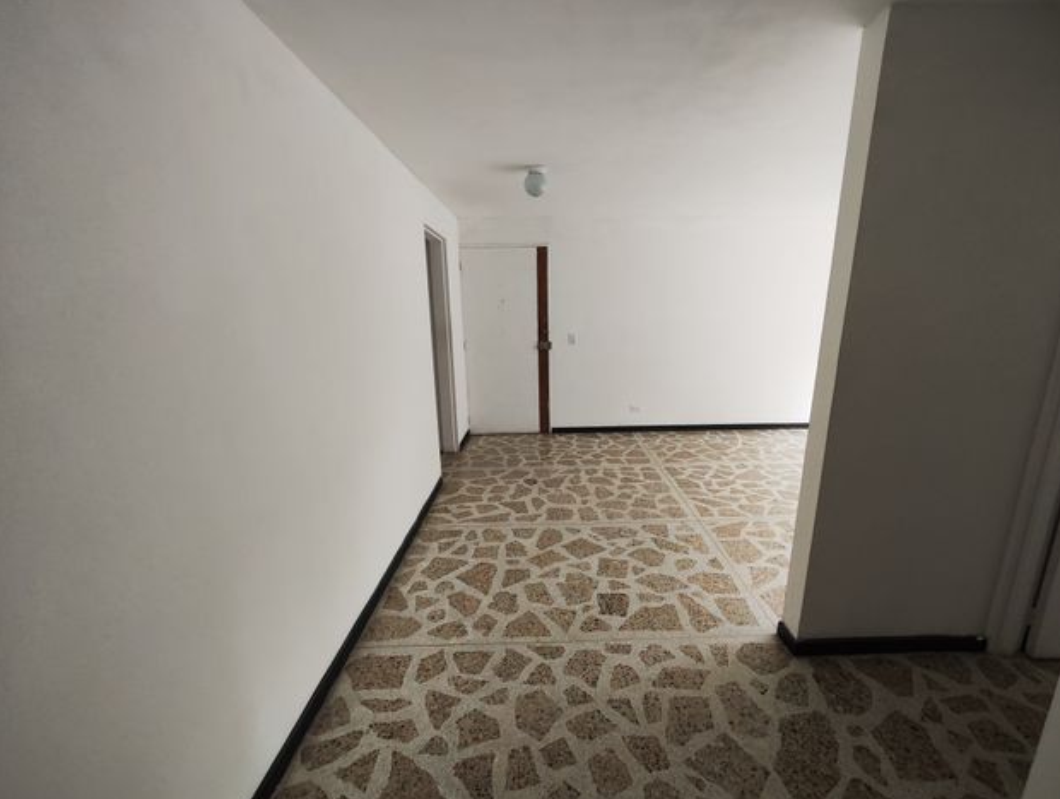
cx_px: 559
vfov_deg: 81.8
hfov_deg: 98.0
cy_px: 424
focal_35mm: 15
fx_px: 460
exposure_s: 1/36
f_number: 2.2
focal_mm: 2.16
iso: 1460
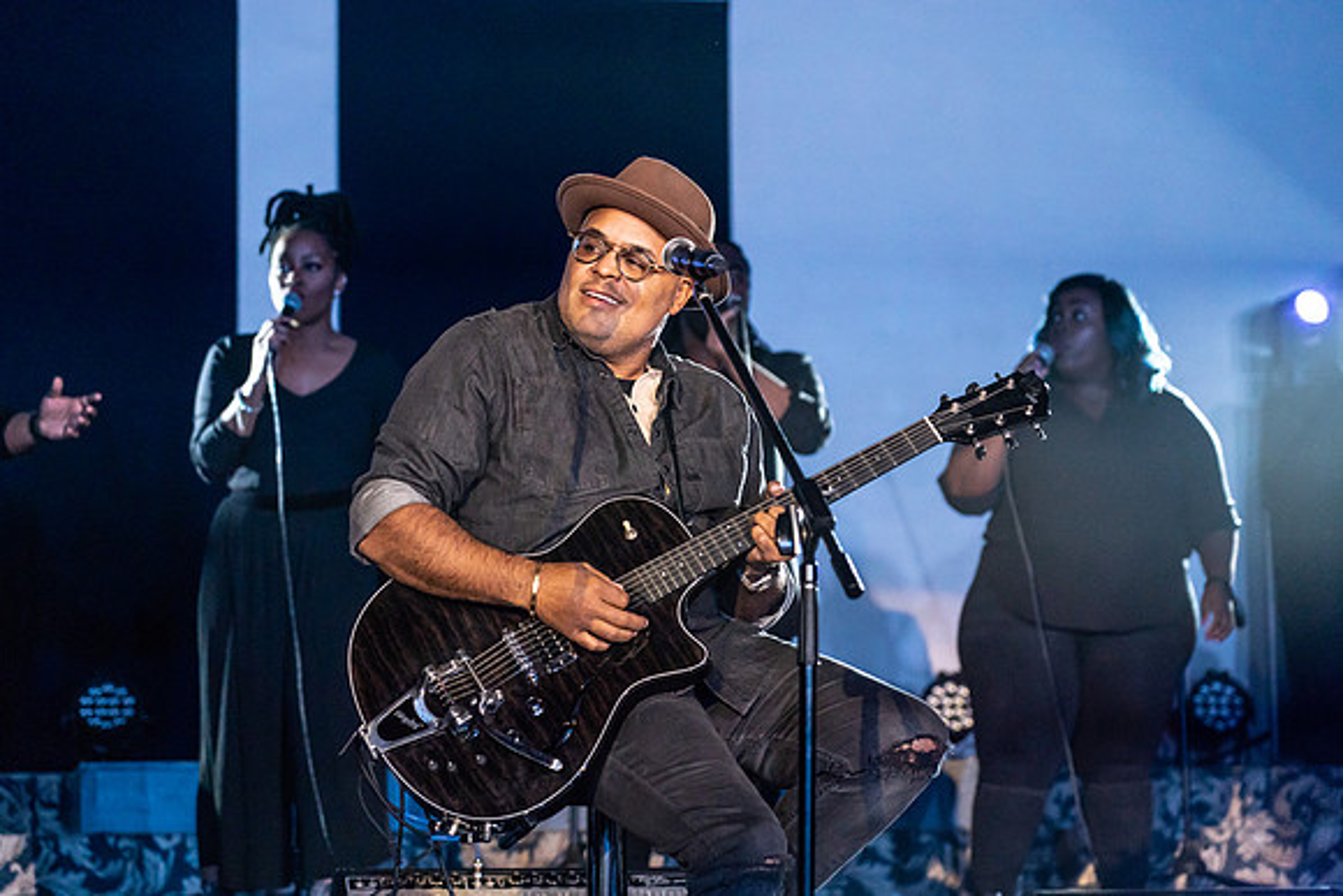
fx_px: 3918
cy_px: 448
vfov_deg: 13.0
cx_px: 672
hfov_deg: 19.5
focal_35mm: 105
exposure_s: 1/500
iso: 5000
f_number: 4
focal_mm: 105
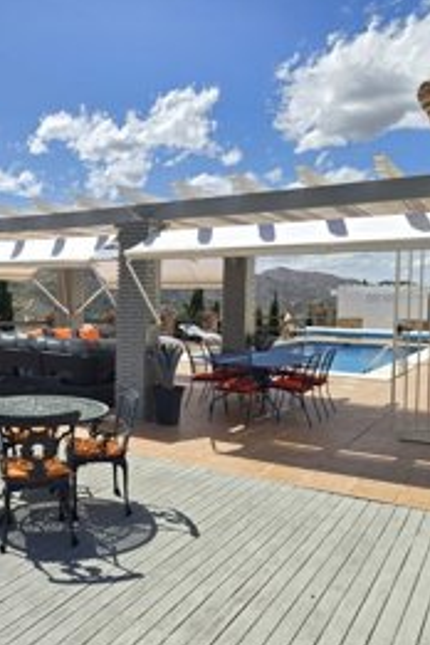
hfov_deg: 38.5
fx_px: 591
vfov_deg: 57.2
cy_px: 316
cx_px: 86
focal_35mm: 33
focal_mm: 6.3
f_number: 1.7
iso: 12
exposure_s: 1/984
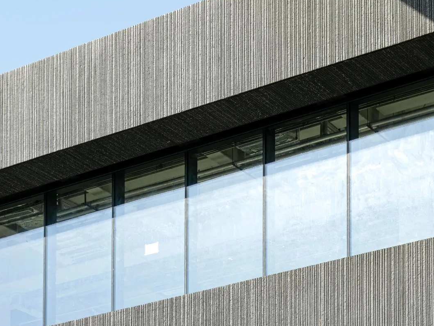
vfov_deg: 12.1
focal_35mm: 121
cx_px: 218
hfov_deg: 16.3
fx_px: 1517
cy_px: 21
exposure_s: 1/60
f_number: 10
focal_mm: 55
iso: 80
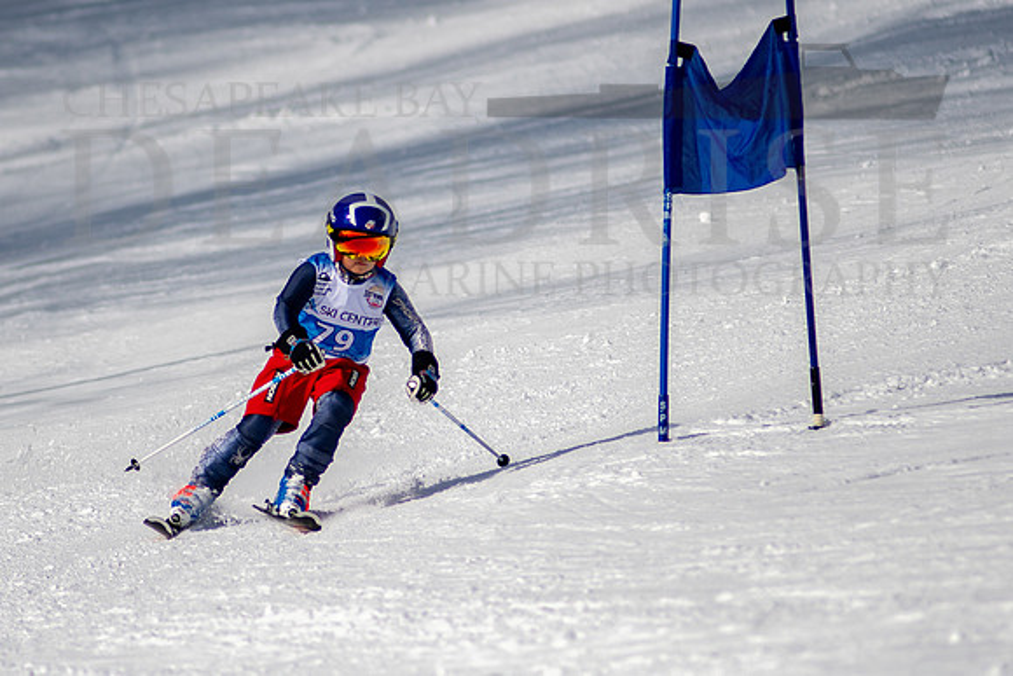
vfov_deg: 2.0
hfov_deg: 3.0
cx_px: 417
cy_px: 352
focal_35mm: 692
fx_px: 19462
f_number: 2.8
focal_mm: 300
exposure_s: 1/8000
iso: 100
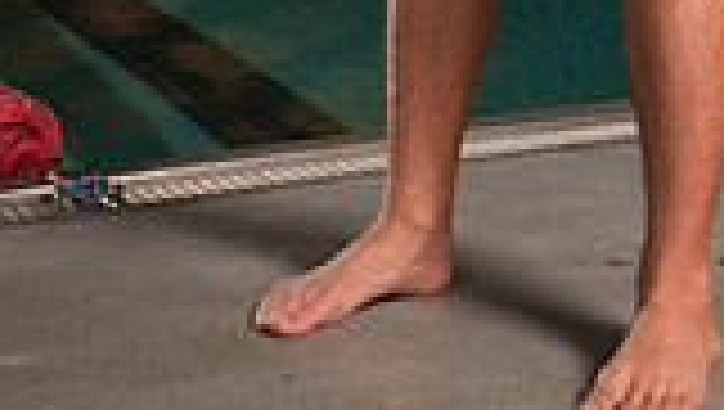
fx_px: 2306
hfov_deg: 17.8
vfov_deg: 9.2
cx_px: 513
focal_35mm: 120
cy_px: -523
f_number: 5.6
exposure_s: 1/200
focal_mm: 41
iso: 160
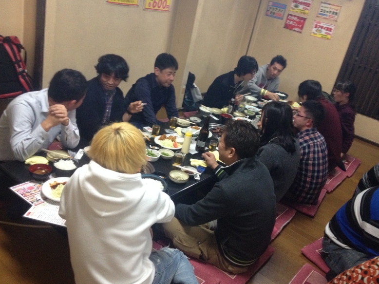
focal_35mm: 36
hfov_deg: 51.4
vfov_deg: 39.6
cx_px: 191
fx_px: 394
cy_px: 142
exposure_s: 1/20
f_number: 2.4
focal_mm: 4.28
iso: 400
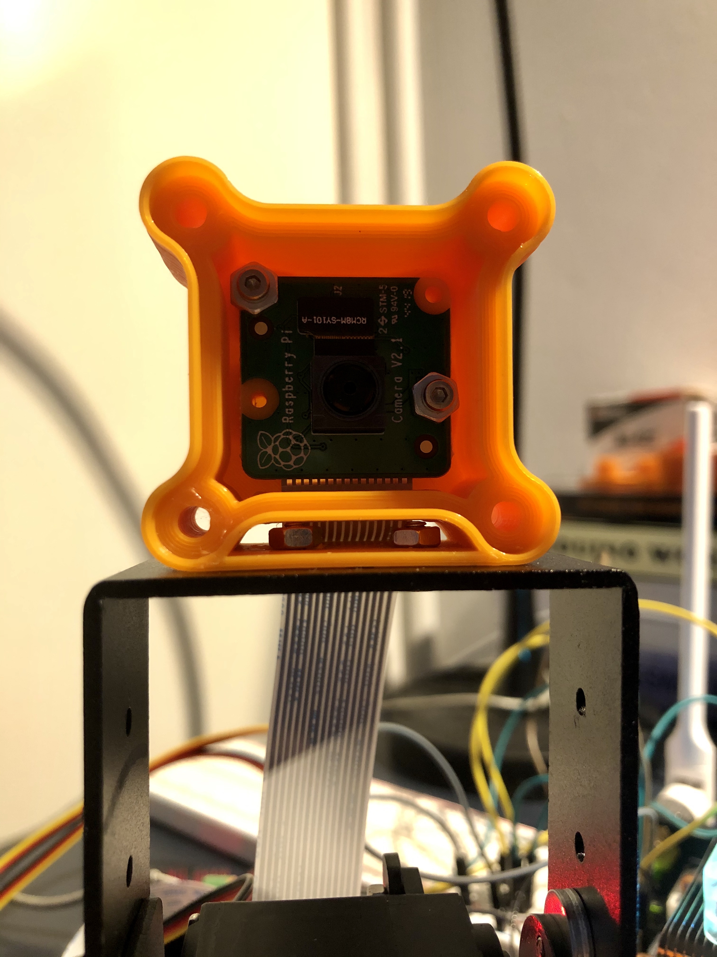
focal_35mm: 28
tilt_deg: -1.5
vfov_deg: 63.4
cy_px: 478
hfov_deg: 49.7
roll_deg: +2.7
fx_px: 773
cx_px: 358
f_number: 1.8
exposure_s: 1/12
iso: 100
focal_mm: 3.99
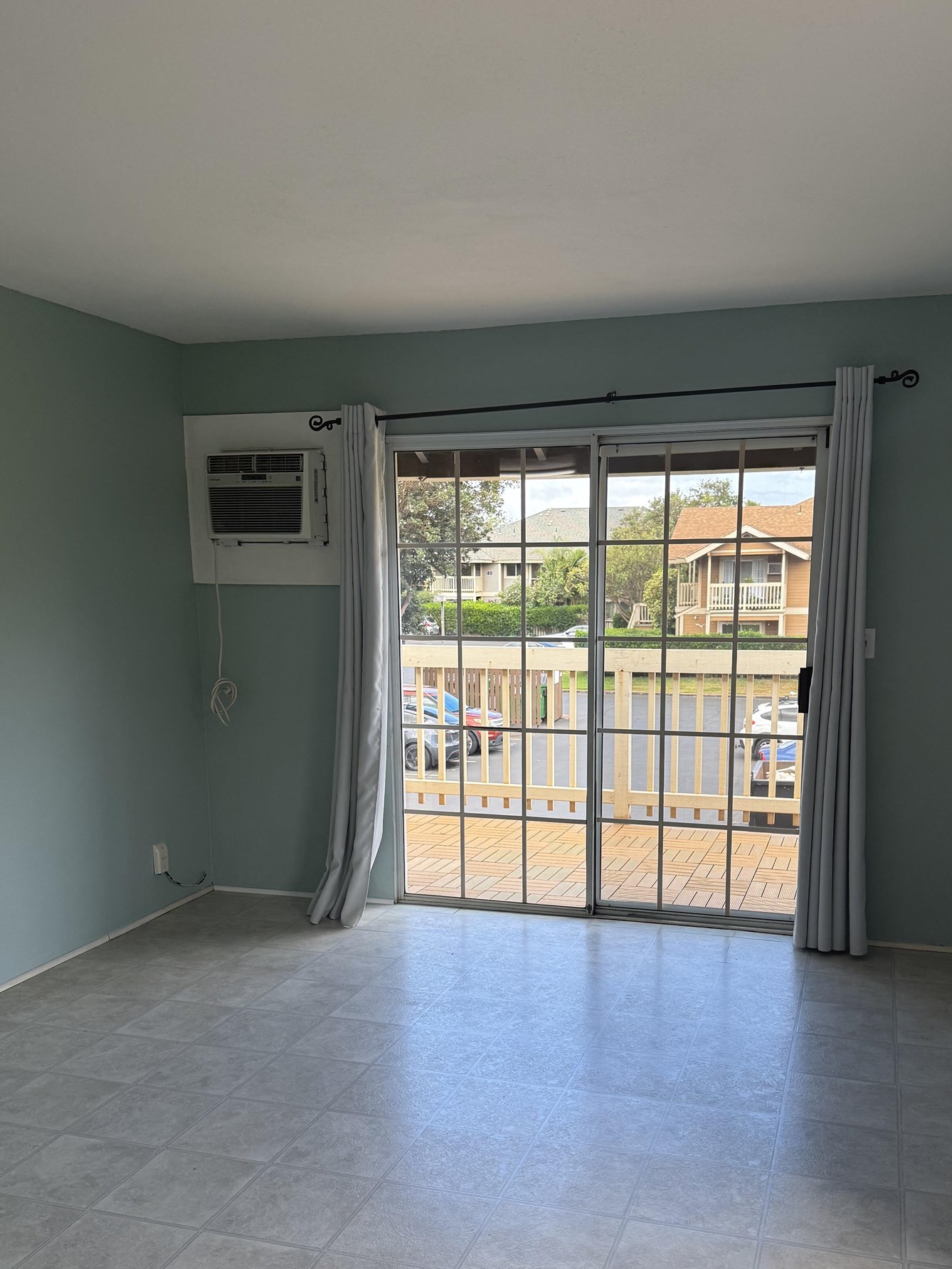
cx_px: 546
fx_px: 1137
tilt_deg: -11.0
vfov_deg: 57.7
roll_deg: -0.4
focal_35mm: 31
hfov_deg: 45.3
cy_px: 780
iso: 100
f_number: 1.78
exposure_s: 1/543
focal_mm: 6.76
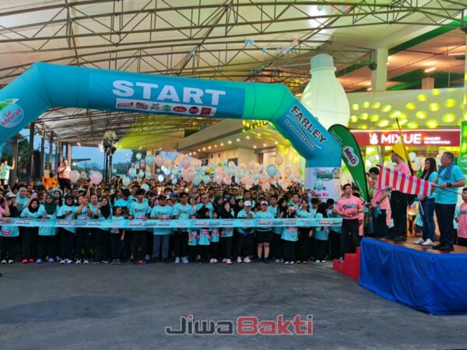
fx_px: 526
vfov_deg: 36.8
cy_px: 175
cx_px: 234
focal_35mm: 39
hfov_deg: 47.9
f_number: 2
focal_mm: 6.83
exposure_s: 1/100
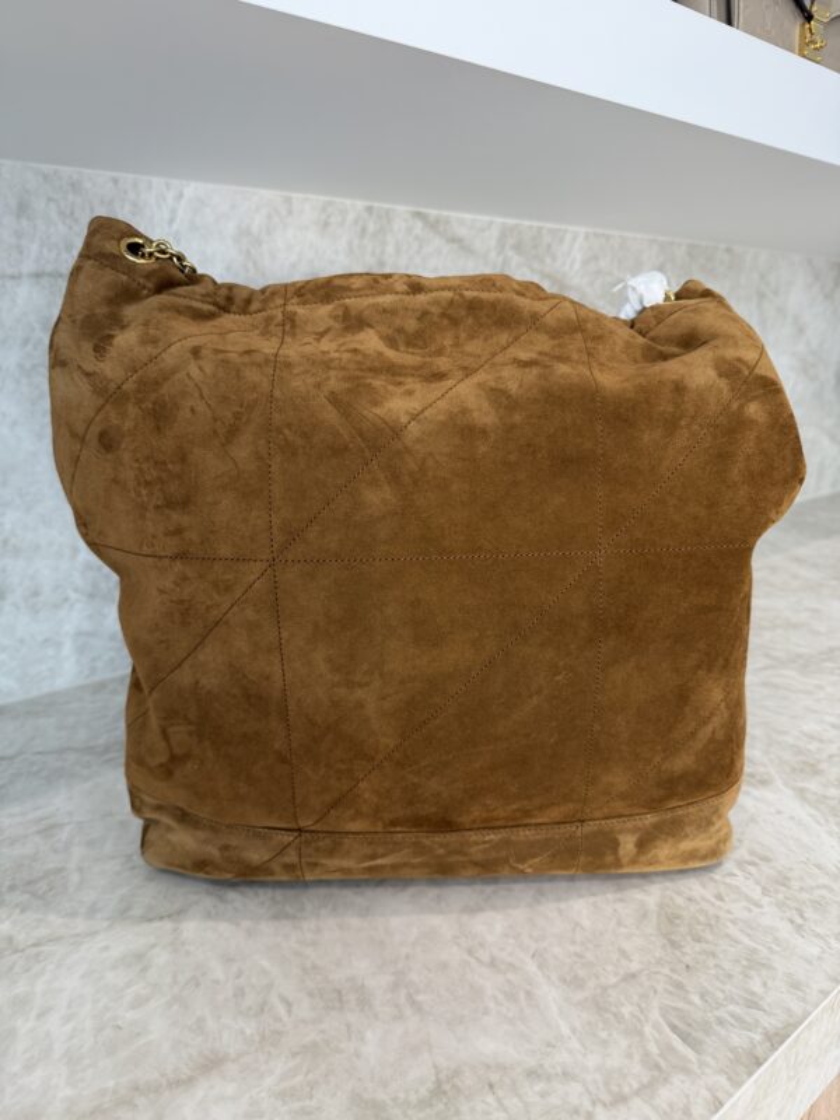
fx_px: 777
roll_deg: -0.2
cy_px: 560
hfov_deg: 56.8
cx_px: 420
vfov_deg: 71.6
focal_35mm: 24
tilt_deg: -15.2
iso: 125
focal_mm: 6.76
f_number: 1.78
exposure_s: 1/60
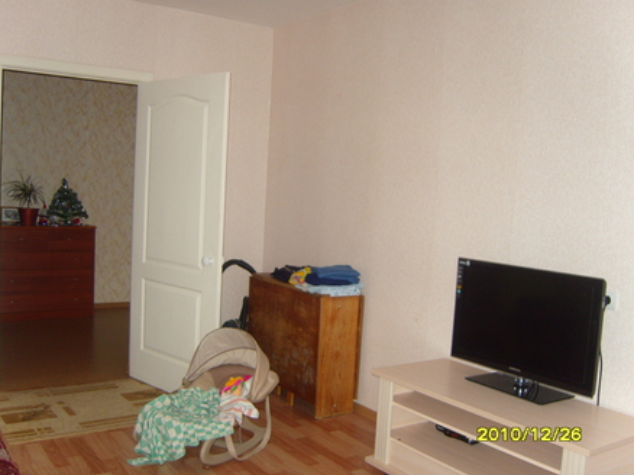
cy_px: 240
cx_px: 314
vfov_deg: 39.6
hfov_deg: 51.4
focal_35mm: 36
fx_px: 659
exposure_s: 1/30
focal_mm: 7.4
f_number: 2.8
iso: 161
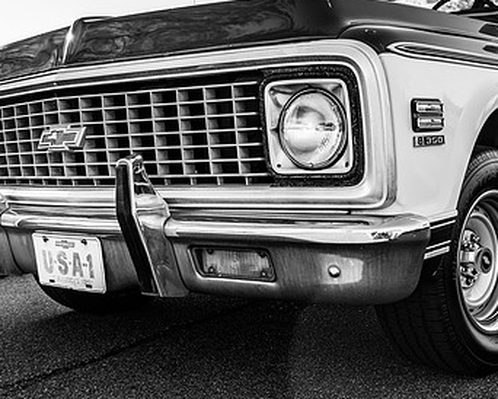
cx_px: 310
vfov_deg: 32.4
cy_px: 119
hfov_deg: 40.0
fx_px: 678
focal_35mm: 46
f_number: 6.3
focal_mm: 24
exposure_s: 1/250
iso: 125
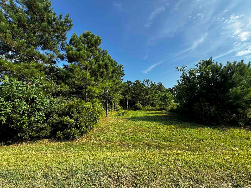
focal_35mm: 14
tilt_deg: +5.9
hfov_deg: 102.1
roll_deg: +0.6
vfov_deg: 85.7
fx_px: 102
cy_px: 94
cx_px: 126
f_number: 2.2
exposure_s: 1/849
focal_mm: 2.22
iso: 40
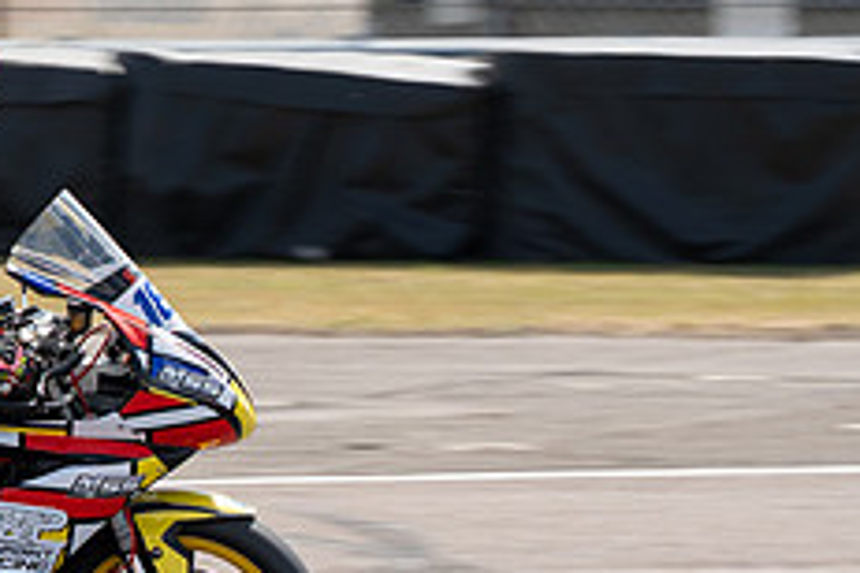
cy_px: 398
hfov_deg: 4.0
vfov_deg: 2.7
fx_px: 12158
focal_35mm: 509
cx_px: -170
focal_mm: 160
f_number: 10
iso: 250
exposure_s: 1/400
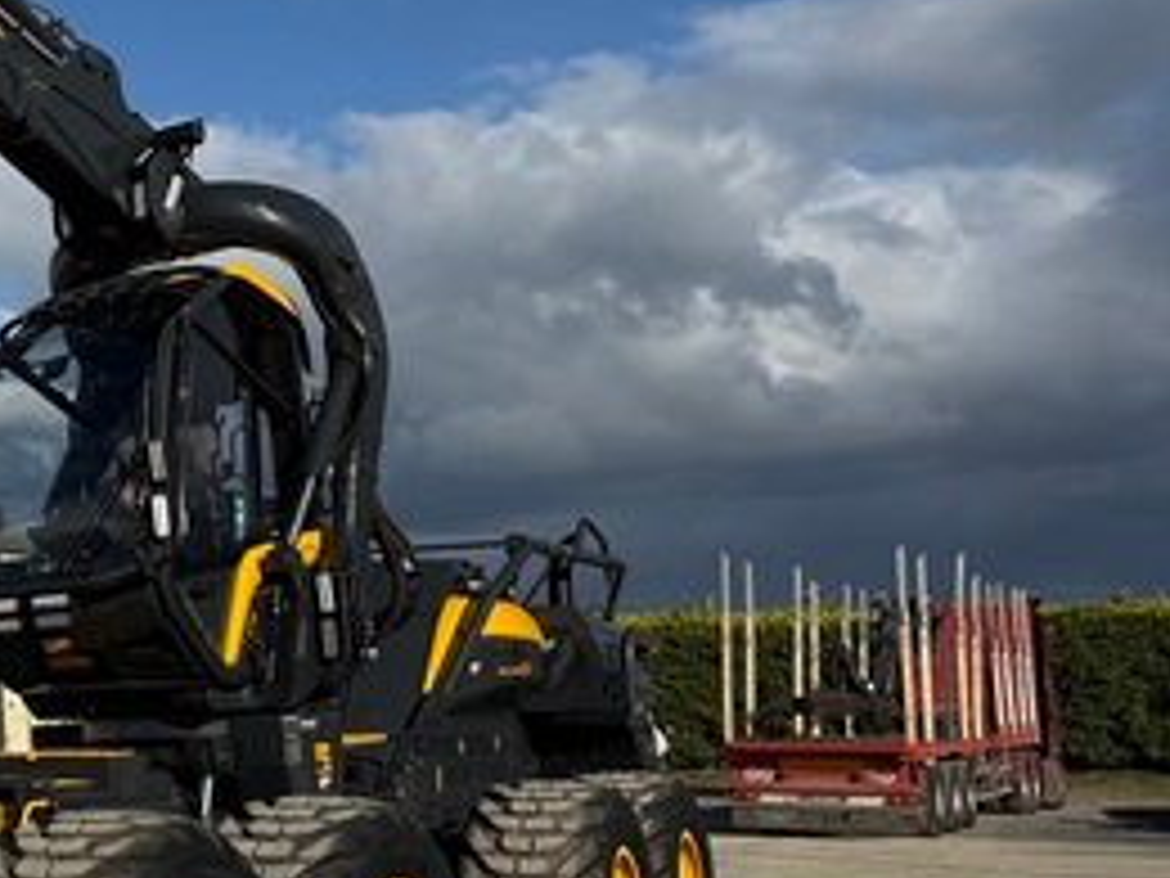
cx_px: -238
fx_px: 2028
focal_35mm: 60
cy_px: 491
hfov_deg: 28.1
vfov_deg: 24.4
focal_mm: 6.76
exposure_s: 1/8130
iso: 80
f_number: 1.78
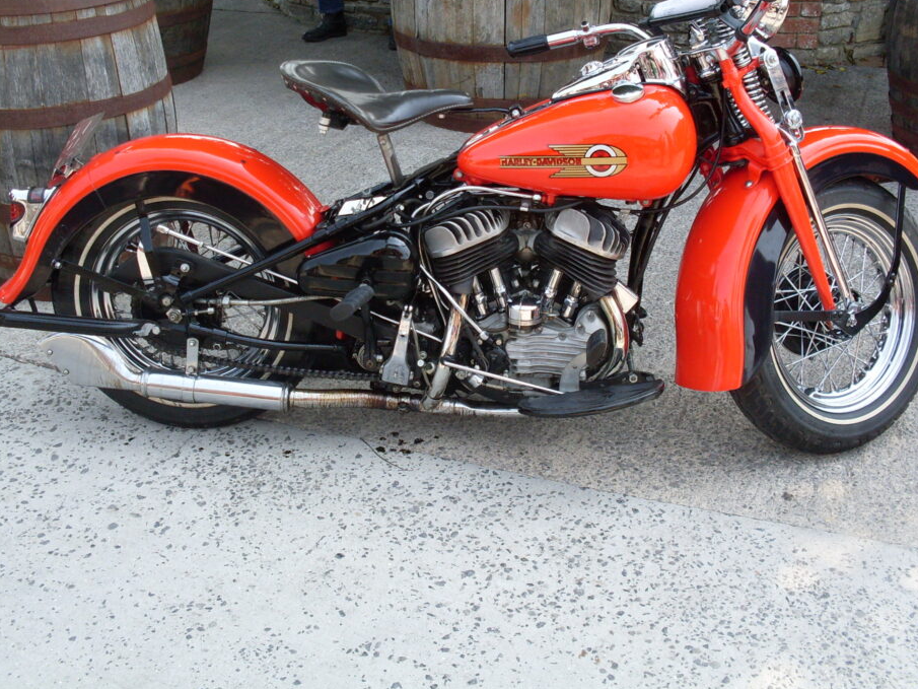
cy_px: 301
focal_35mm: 43
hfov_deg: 43.8
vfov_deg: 33.6
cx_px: 468
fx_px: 1140
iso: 80
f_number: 2.8
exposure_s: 1/350
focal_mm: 6.3
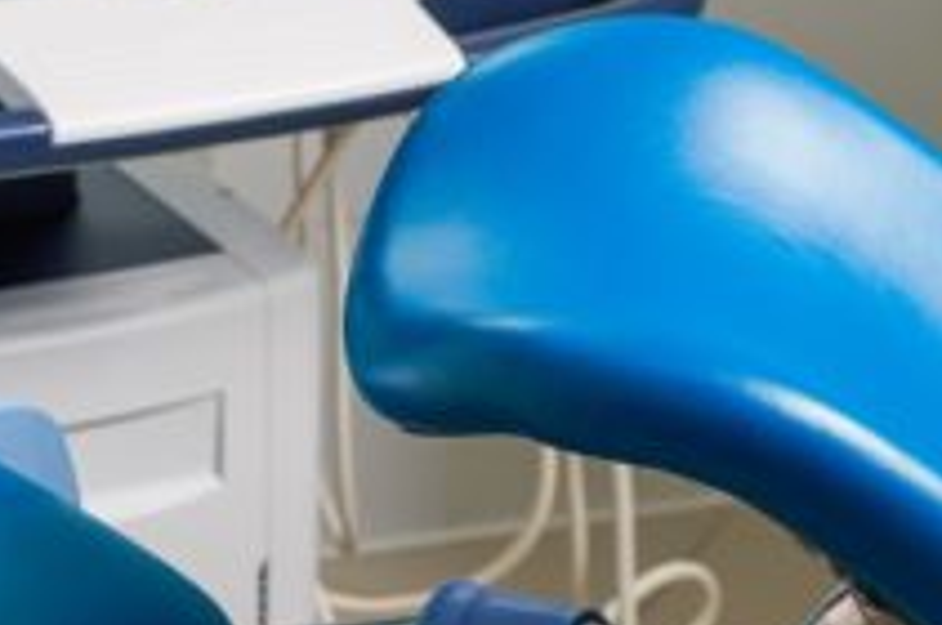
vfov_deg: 8.3
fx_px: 4311
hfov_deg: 12.1
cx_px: -288
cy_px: 328
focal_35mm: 165
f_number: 9
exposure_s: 1/125
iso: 400
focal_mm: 50
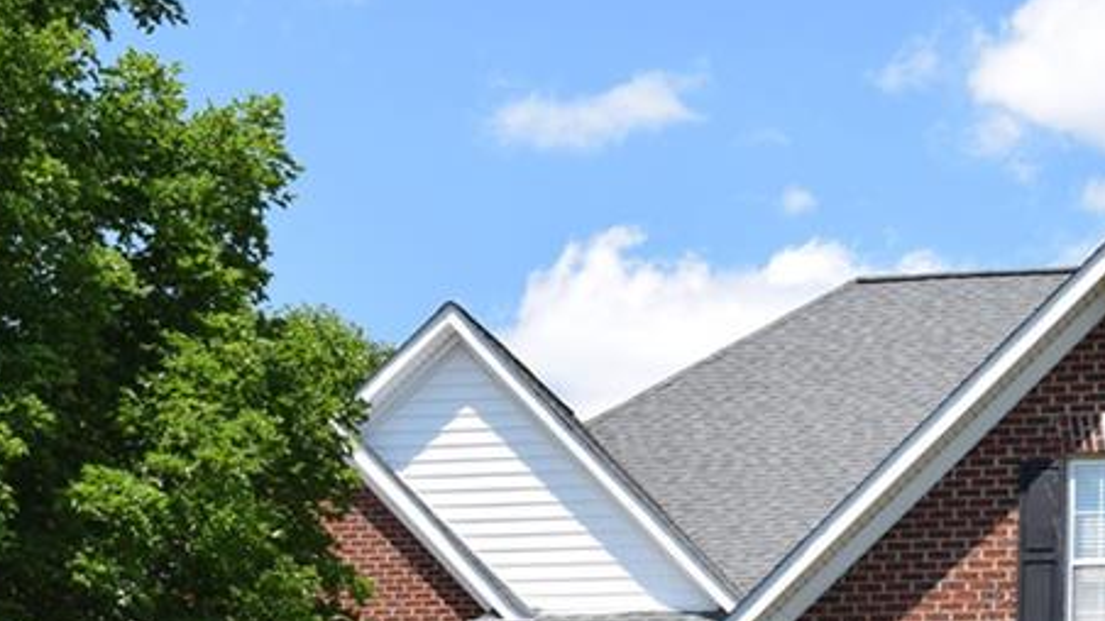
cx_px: 785
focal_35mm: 114
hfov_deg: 18.7
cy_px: 707
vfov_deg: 10.5
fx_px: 3339
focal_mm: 32
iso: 100
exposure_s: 1/200
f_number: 9
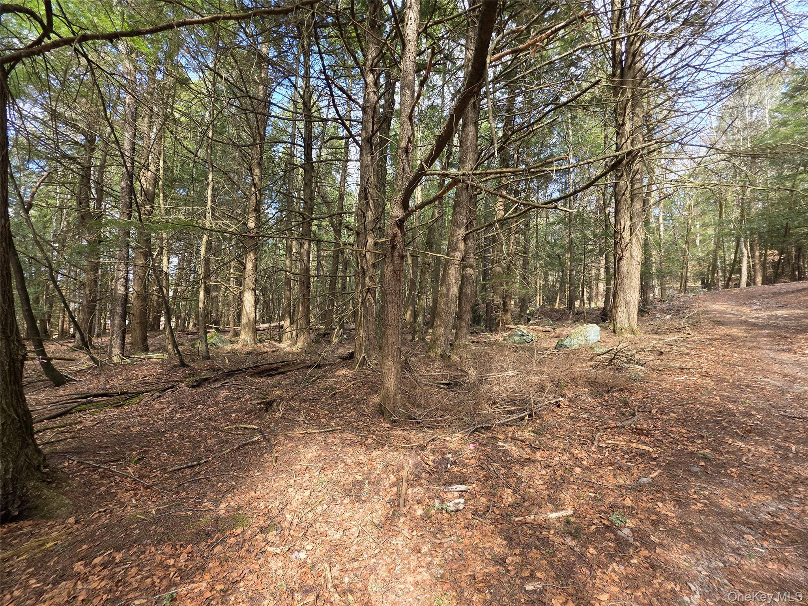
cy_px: 303
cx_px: 404
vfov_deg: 89.9
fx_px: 303
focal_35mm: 13
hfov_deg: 106.2
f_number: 1.9
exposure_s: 1/120
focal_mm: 2.2
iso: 40
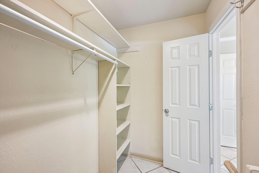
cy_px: 86
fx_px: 108
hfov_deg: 100.4
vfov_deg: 77.3
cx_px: 130
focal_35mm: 15
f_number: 5.6
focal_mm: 15
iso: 400
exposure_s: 1/8
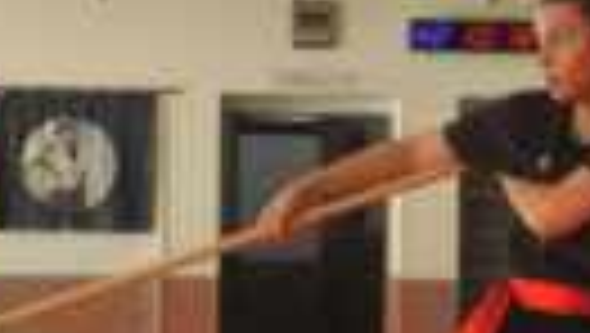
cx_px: 419
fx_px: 3993
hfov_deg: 8.4
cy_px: 72
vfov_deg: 4.8
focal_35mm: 255
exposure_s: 1/640
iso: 1600
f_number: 4
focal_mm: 44
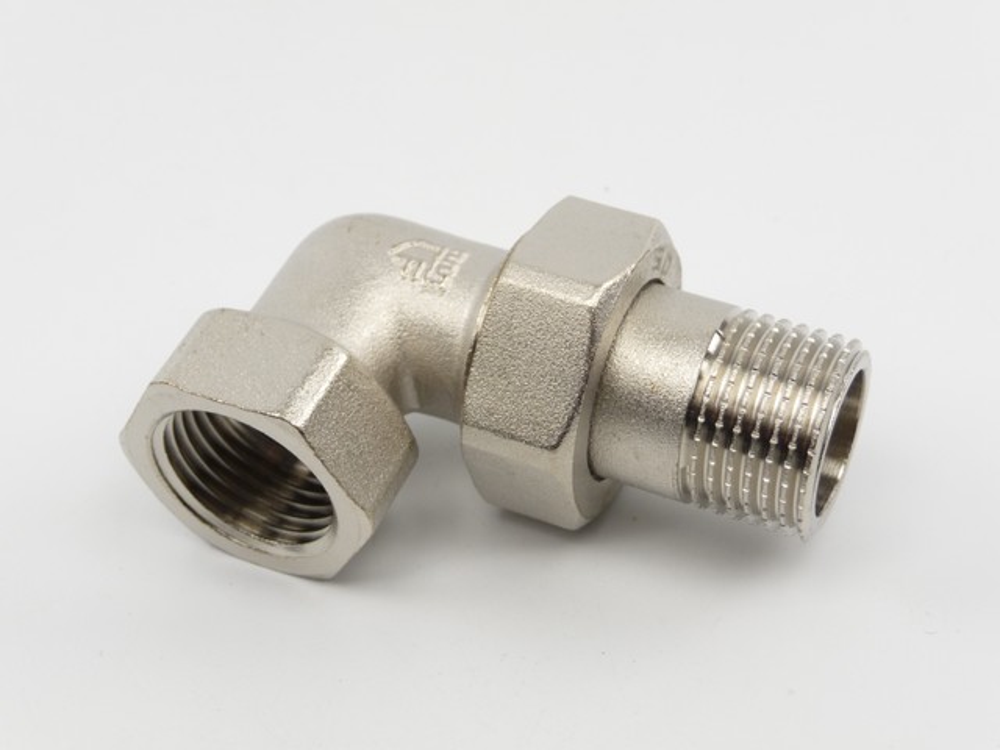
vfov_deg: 23.7
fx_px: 1791
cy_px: 375
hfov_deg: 31.2
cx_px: 500
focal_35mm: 62
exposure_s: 1/320
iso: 100
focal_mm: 10.5
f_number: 4.5
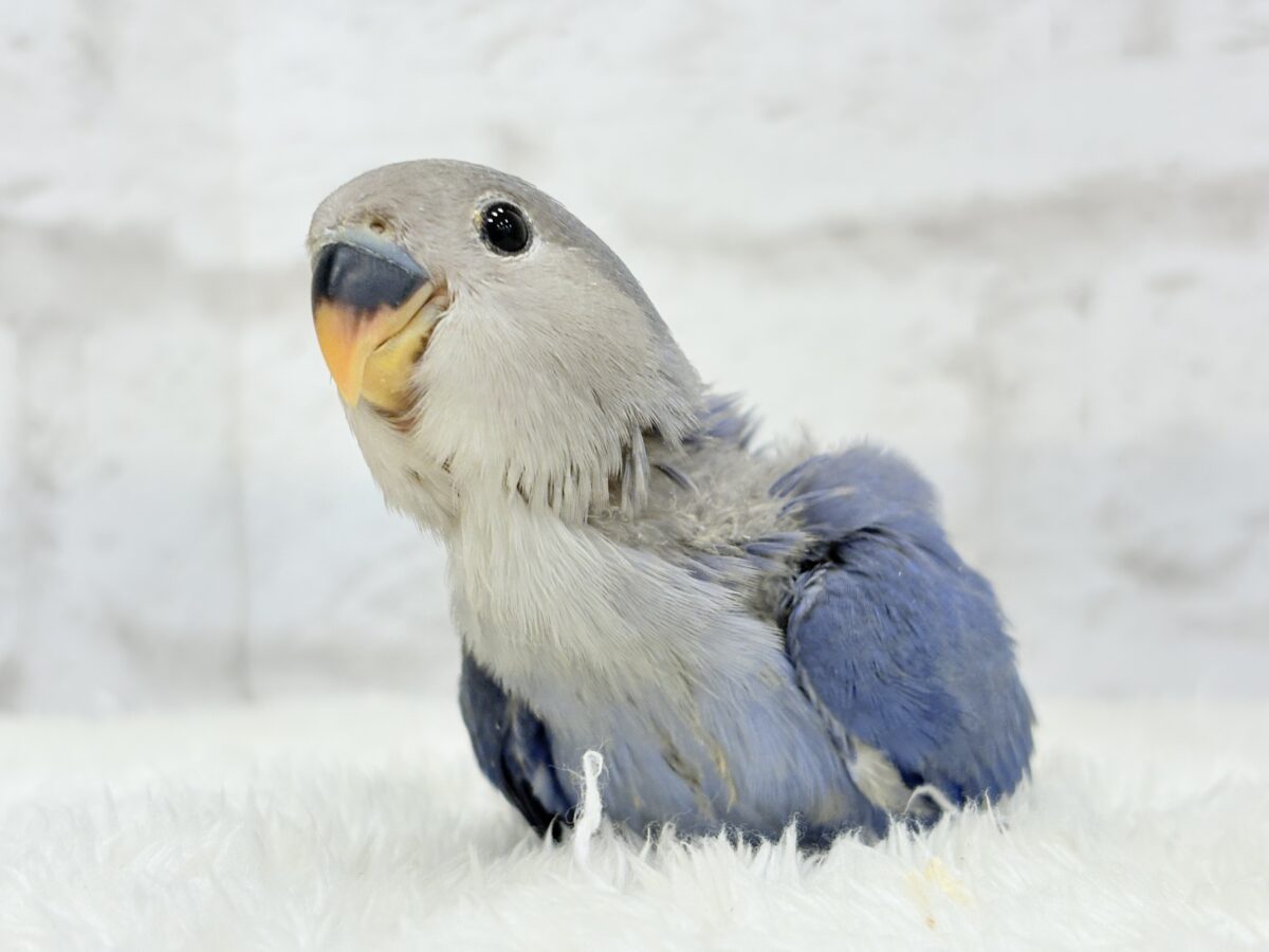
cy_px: 476
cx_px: 634
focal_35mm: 52
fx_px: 1906
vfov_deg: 28.0
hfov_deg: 36.8
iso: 80
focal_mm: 5.96
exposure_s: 1/100
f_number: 1.6
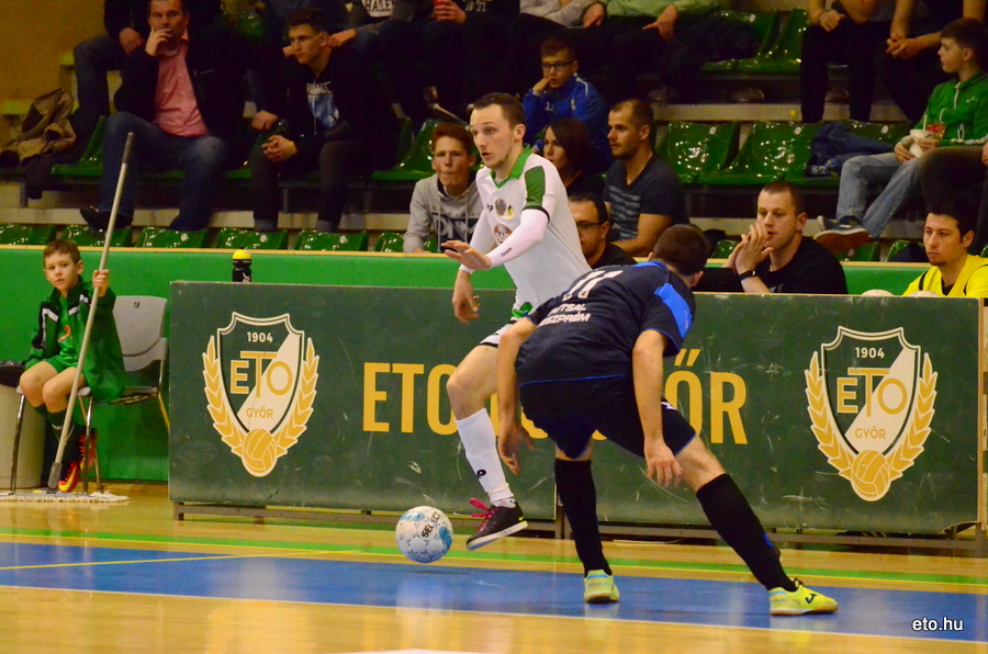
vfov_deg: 4.6
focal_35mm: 300
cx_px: 494
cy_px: 327
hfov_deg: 6.9
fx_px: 8216
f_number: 5.3
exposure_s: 1/800
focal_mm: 200
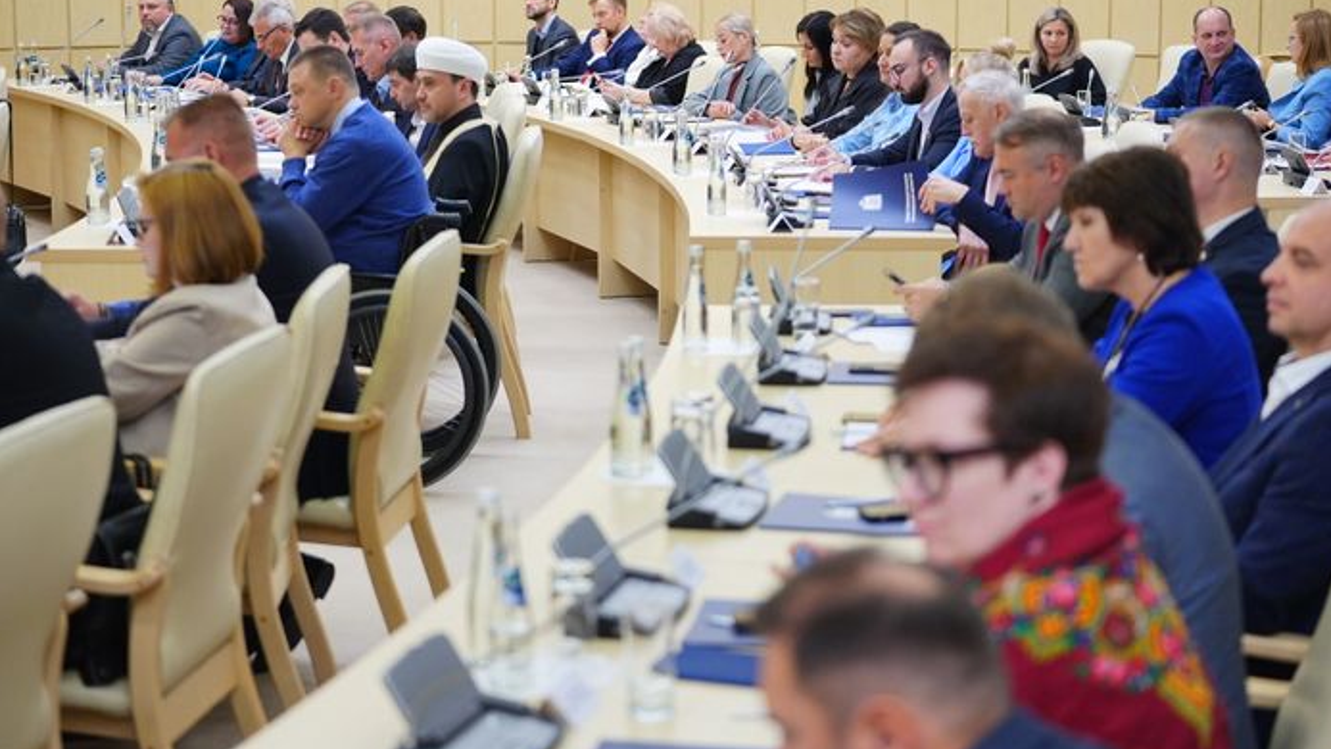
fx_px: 2612
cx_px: 669
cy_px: 325
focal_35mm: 74
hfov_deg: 28.6
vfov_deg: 16.3
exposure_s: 1/320
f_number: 2.8
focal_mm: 70
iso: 2000
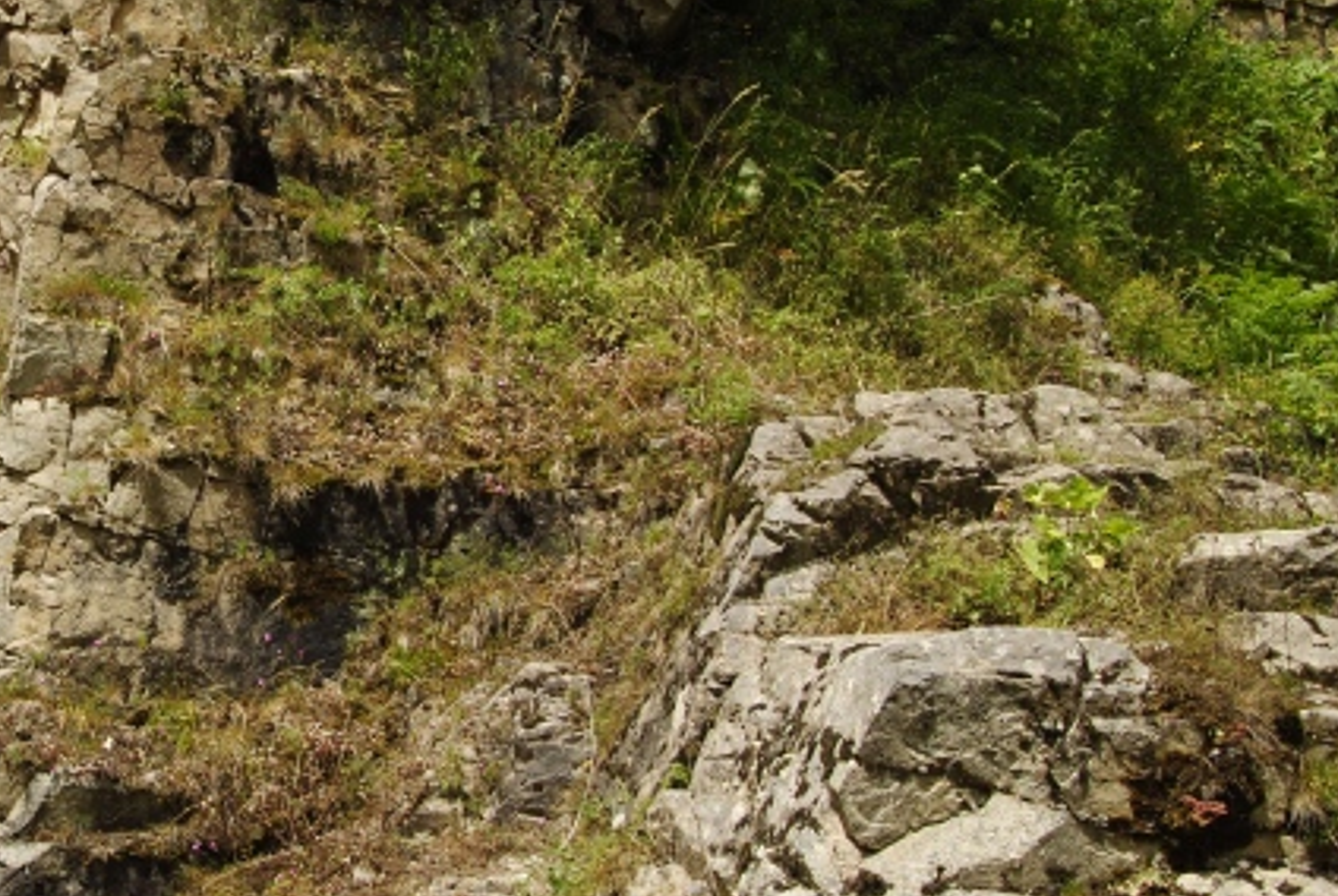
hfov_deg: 28.4
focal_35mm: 68
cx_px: 107
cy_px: 357
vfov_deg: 20.1
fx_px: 2531
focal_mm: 24
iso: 100
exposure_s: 1/200
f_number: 6.3
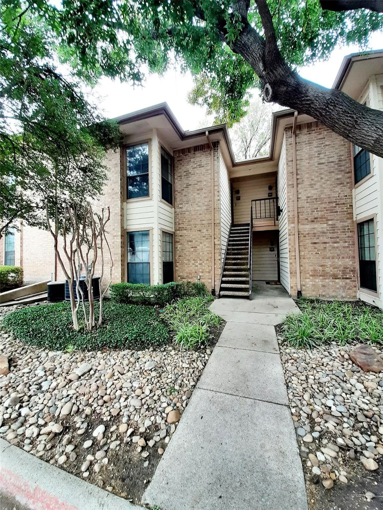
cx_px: 192
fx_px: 192
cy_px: 255
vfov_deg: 106.2
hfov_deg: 89.9
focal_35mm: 13
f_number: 2.2
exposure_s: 1/60.2
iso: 40
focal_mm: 1.42
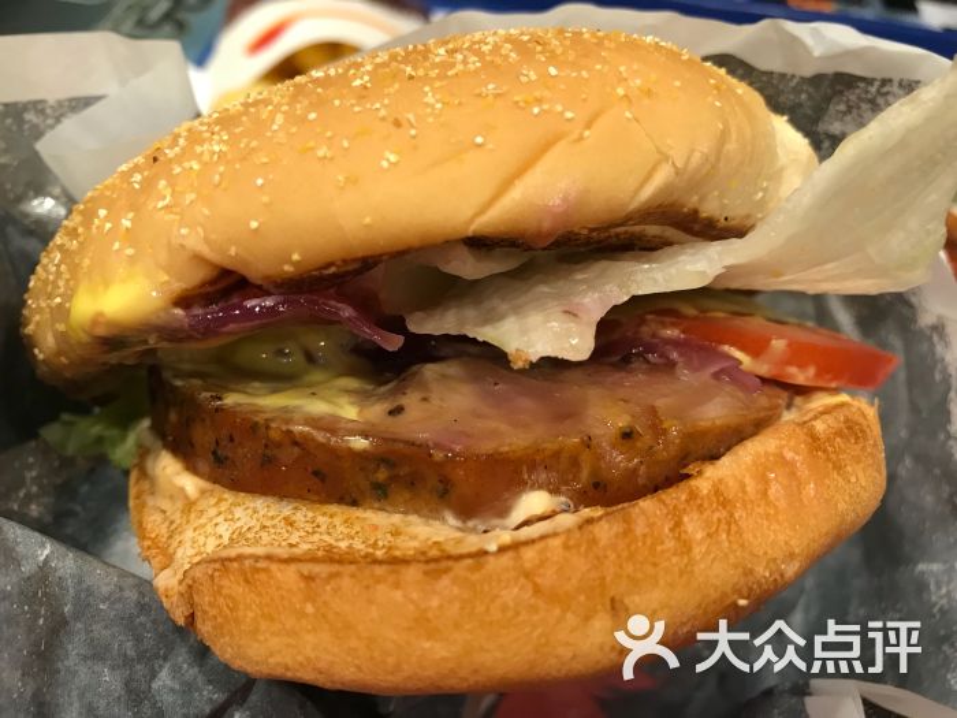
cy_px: 359
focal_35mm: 28
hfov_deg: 63.4
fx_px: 774
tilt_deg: -53.4
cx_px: 478
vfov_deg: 49.7
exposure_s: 1/25
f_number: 1.8
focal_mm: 3.99
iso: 32
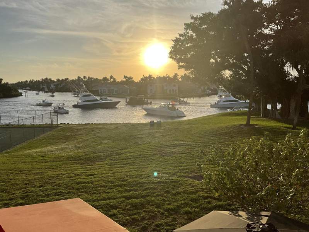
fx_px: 259
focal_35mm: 29
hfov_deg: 61.7
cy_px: 116
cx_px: 154
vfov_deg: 48.2
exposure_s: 1/2538
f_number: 1.8
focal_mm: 3
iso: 25
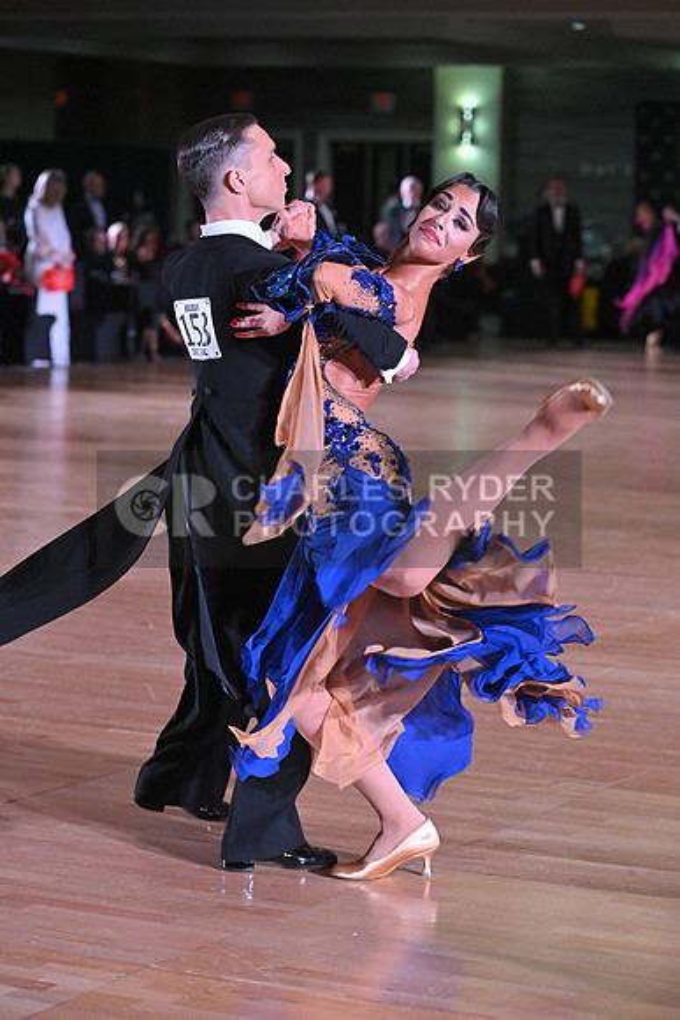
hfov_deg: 13.0
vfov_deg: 19.5
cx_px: 340
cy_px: 510
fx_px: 2973
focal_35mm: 105
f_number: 5
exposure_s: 1/400
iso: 5000
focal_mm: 105
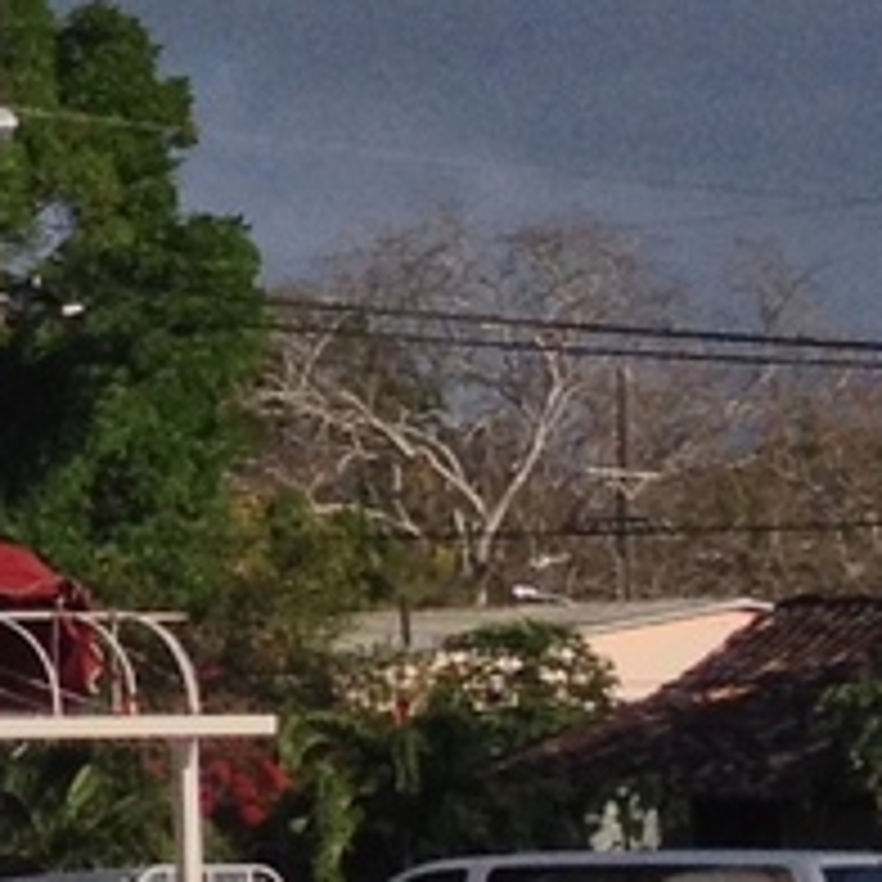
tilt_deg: -0.6
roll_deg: +1.7
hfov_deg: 6.1
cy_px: 410
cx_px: -2228
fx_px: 7293
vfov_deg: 6.9
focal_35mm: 253
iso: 50
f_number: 2.4
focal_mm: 4.28
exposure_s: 1/2513
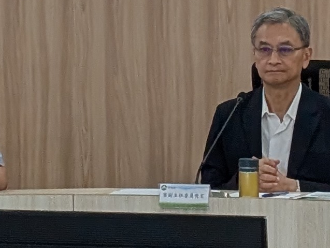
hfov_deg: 6.3
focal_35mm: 314
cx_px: 141
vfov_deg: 4.7
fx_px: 2996
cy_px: -6
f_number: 1.68
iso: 68
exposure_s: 1/120
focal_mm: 6.9
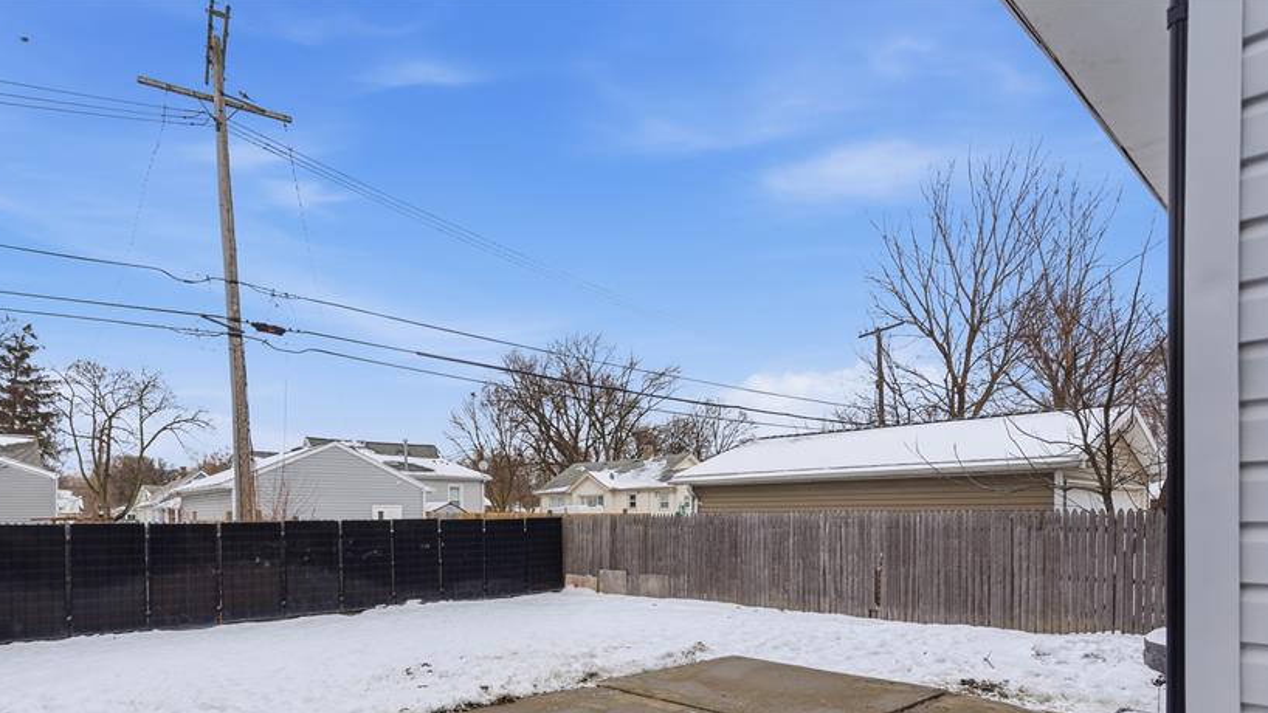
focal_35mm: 21
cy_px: 525
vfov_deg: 51.5
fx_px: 706
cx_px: 521
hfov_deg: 83.0
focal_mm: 16
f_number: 4
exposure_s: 1/8000
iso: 100
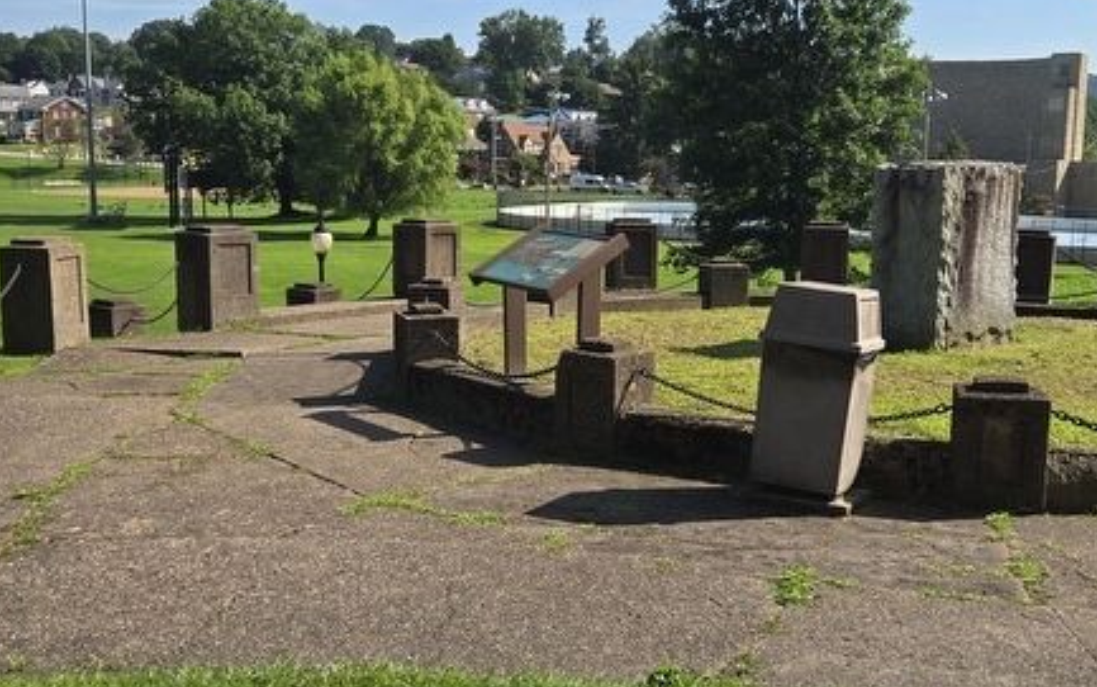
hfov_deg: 44.3
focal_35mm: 45
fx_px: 1346
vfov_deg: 28.6
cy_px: 331
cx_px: 618
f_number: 1.8
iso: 25
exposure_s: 1/1804
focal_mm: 5.4
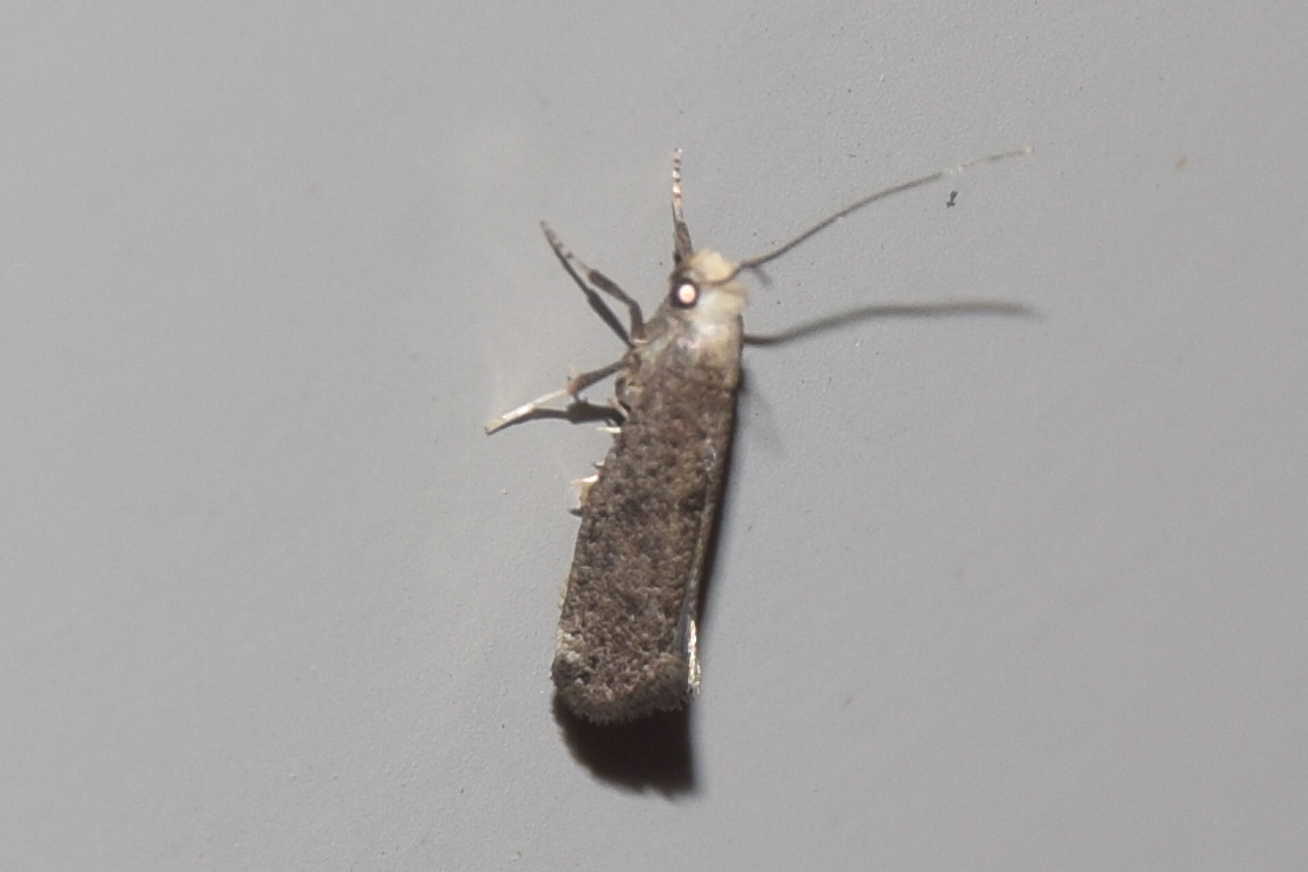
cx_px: 654
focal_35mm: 210
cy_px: 436
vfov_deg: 6.5
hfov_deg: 9.8
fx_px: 7629
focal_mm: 140
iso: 100
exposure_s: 1/160
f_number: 13
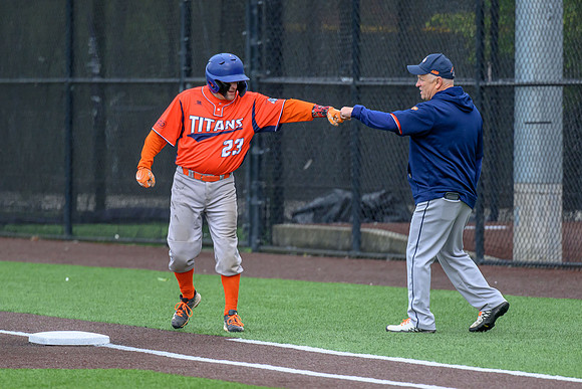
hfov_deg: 5.1
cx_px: 351
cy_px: 270
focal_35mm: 405
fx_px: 6554
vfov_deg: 3.4
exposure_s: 1/2000
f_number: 2.8
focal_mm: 200
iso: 800
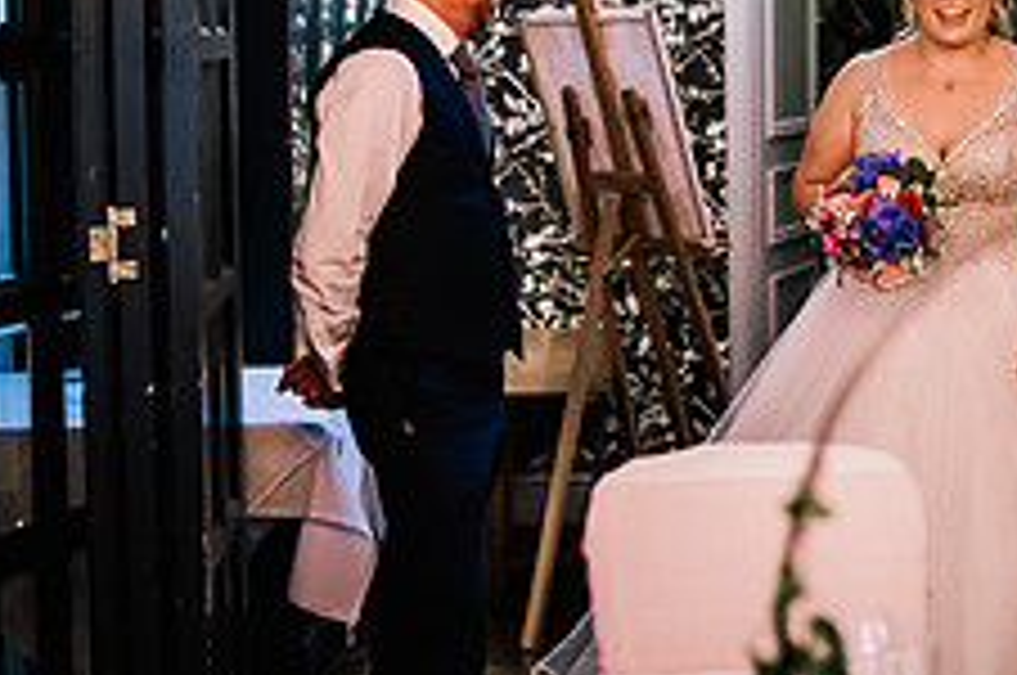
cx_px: 932
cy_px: 65
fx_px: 2539
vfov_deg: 15.0
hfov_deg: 22.1
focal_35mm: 90
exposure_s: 1/500
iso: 2500
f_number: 1.4
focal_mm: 35
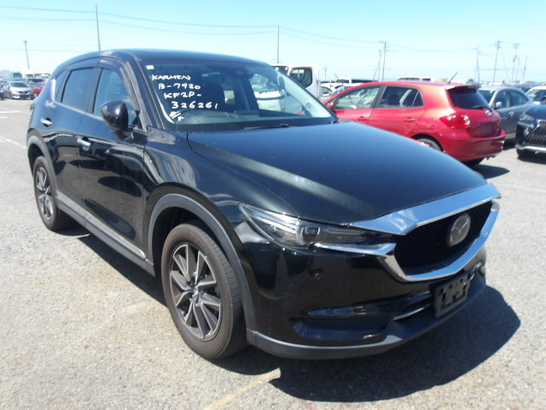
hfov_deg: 65.3
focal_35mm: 27
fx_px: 426
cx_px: 273
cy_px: 205
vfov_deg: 51.4
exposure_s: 1/60
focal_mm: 4.9
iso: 123
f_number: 10.4
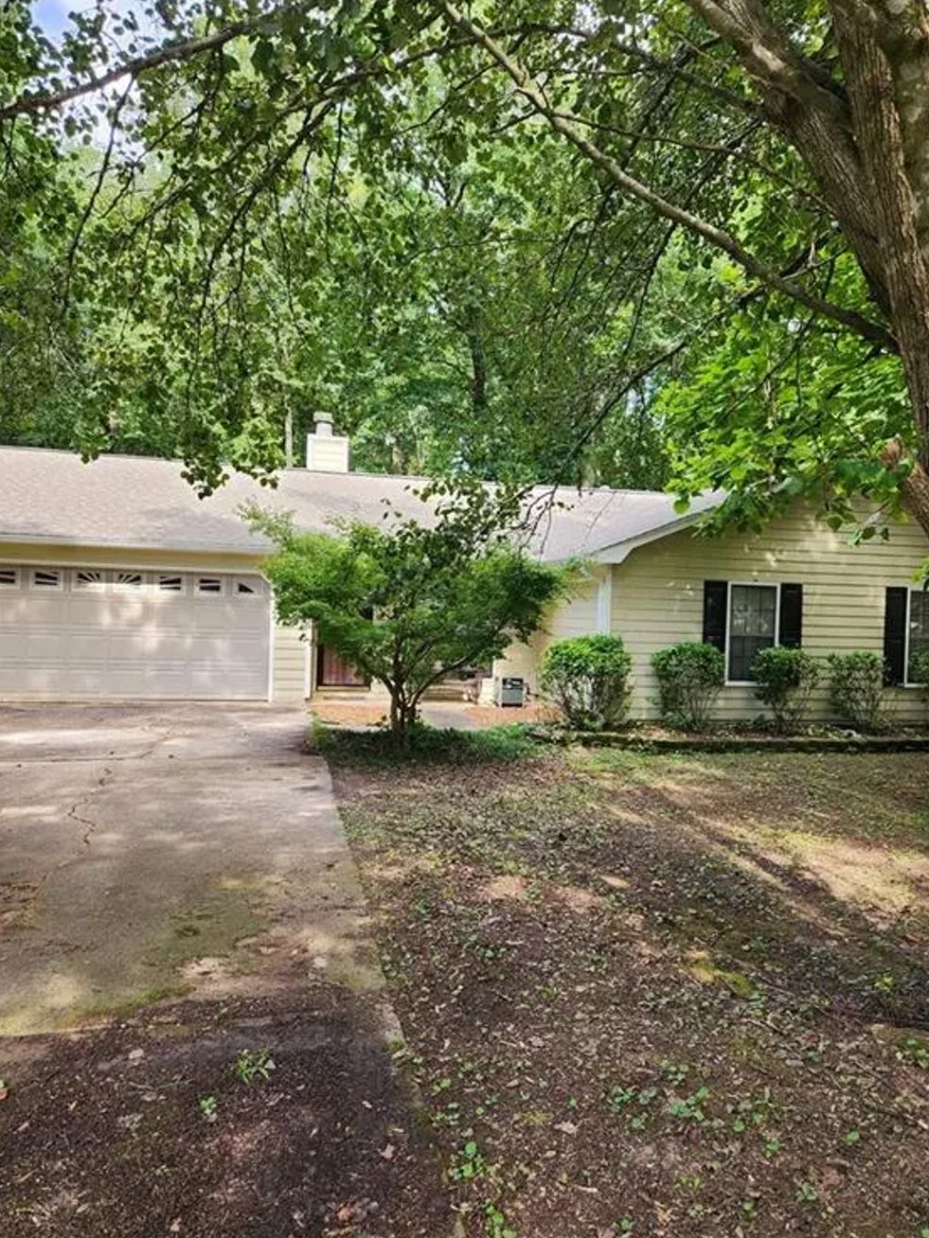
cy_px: 601
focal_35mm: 24
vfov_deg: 71.6
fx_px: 859
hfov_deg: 56.8
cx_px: 476
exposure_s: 1/180
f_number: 1.8
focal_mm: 5.4
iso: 32
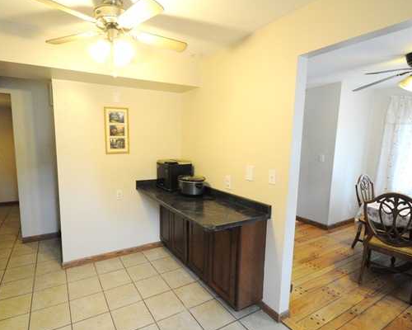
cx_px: 176
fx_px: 219
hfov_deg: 85.8
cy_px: 159
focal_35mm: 18
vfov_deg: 73.8
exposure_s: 1/80
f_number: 5.6
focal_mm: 10
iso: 2800
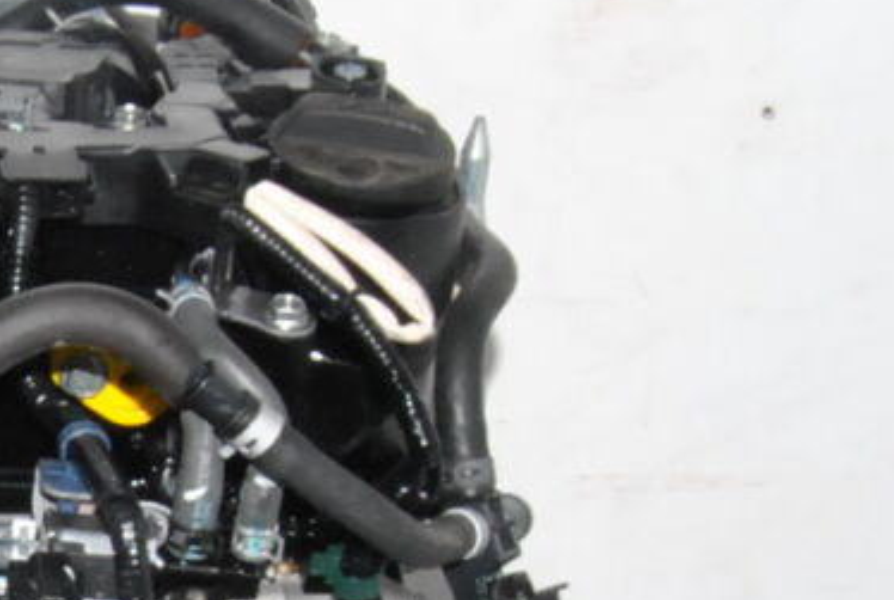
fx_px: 3508
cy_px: 747
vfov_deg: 9.6
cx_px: -480
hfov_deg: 13.6
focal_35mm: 141
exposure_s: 1/200
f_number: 18
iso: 800
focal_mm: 22
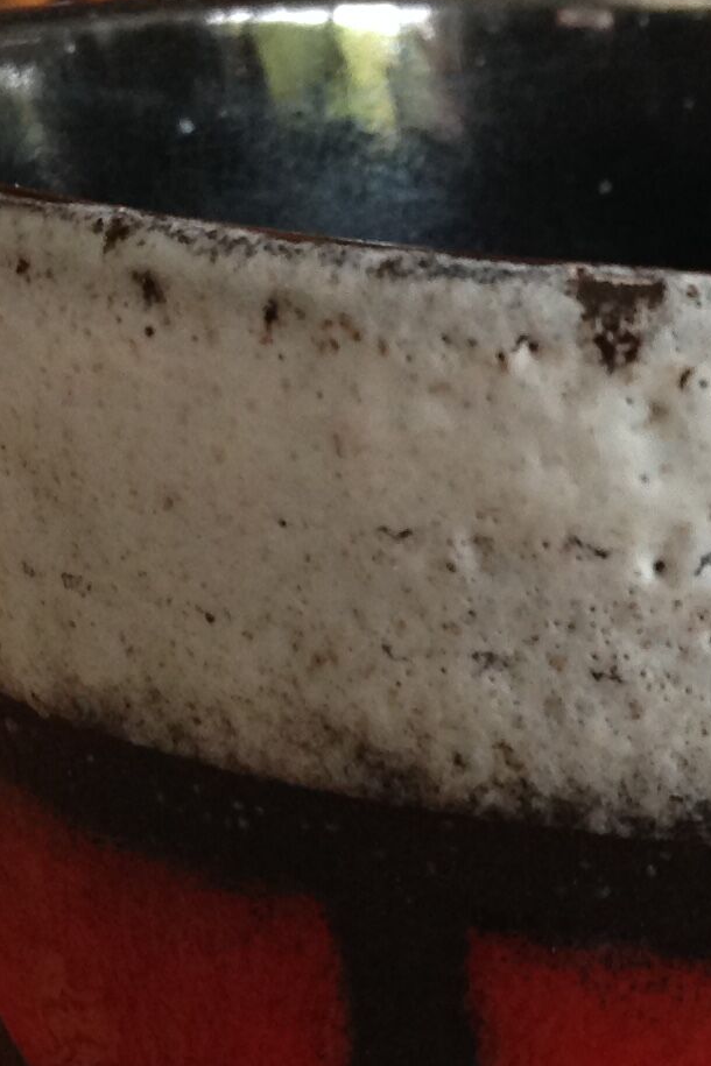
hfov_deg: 13.1
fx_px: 3051
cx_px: 706
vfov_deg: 19.5
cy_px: 954
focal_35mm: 103
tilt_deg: -24.6
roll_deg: -1.4
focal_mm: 4.28
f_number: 2.4
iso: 160
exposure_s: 1/15
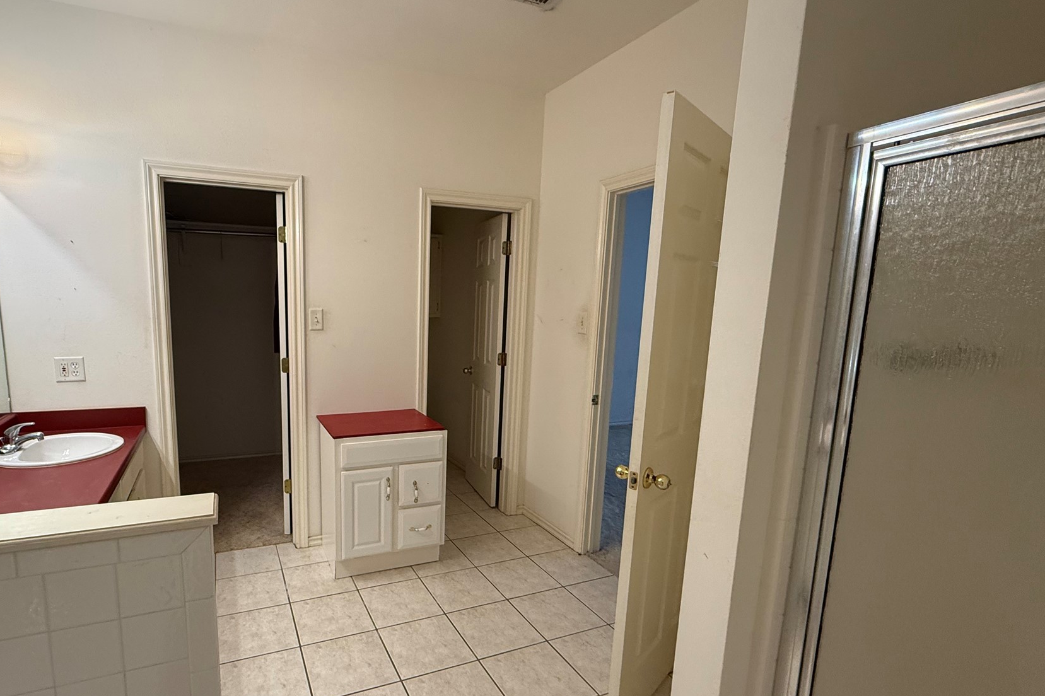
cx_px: 424
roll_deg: -0.4
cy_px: 380
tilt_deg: -8.4
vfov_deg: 67.2
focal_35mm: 18
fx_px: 522
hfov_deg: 89.0
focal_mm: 2.22
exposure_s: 1/120
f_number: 2.2
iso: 250
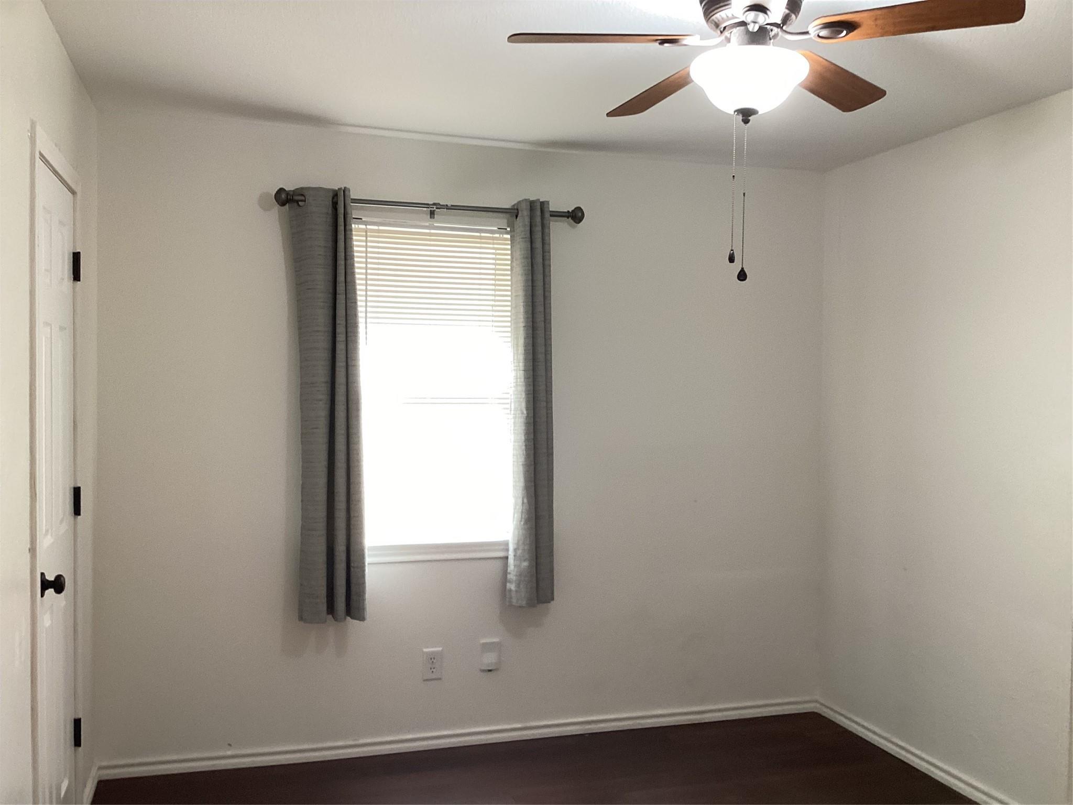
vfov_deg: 45.4
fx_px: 961
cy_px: 402
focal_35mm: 31
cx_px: 536
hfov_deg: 58.4
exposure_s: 1/60
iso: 80
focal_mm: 3.3
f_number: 2.4
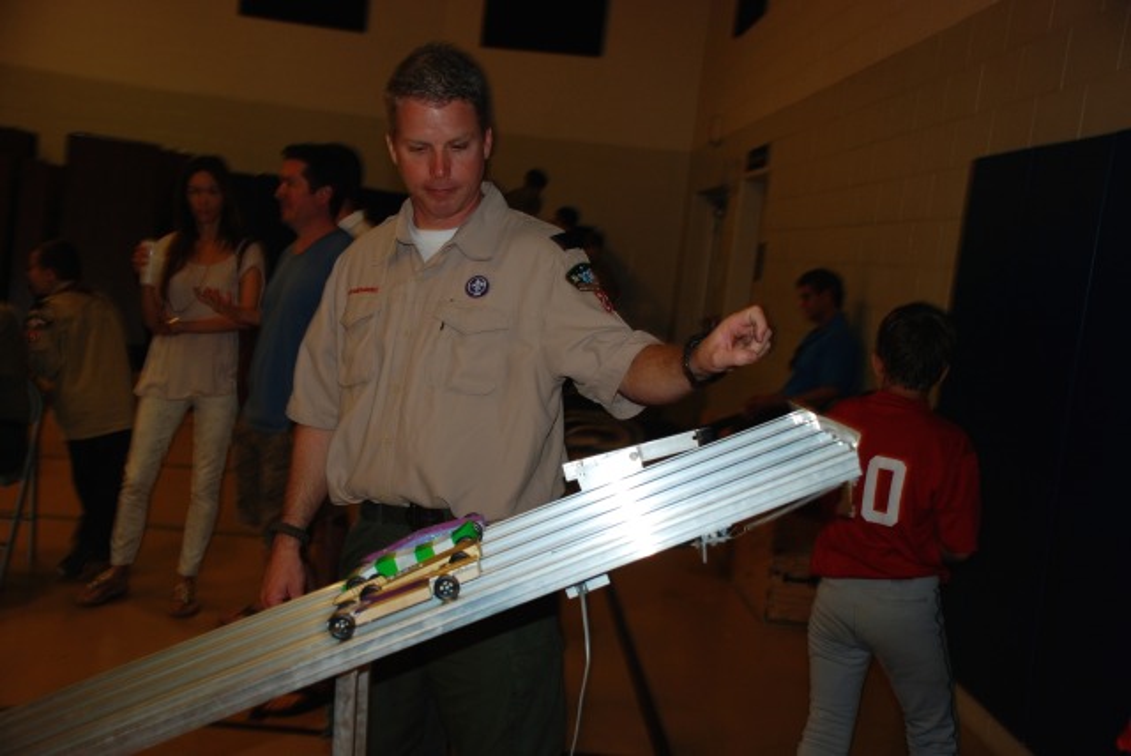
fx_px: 1462
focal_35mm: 46
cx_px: 566
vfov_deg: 29.0
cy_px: 378
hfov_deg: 42.3
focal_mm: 31
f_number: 4.2
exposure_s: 1/60
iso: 200
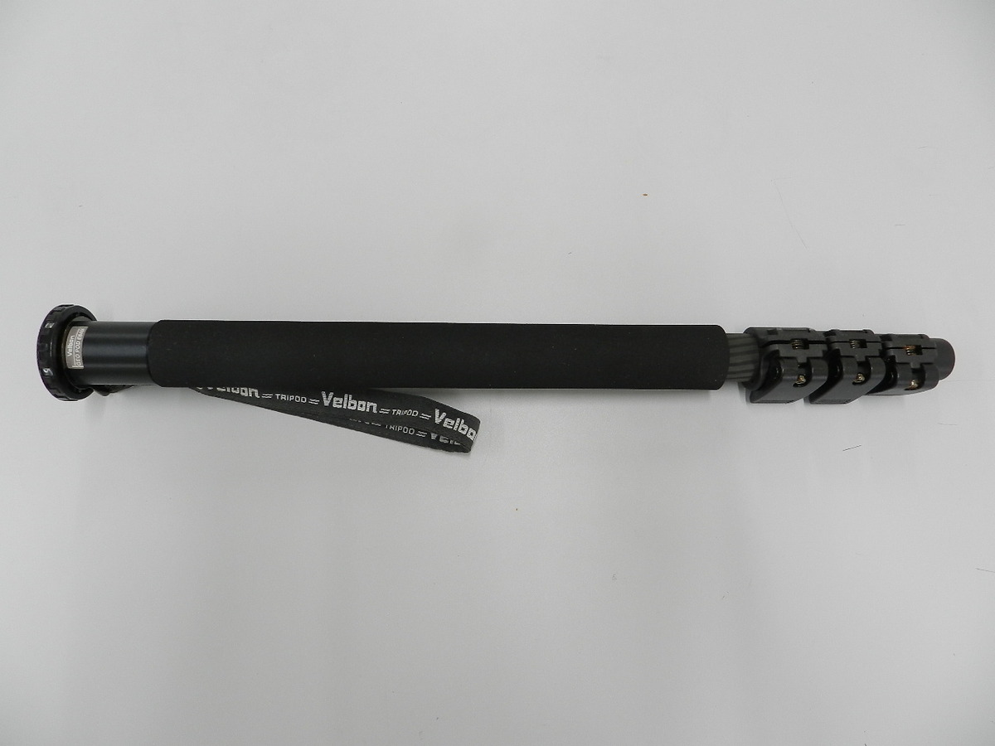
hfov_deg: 73.9
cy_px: 373
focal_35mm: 23
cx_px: 498
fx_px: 661
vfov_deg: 58.9
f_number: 3.4
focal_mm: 4
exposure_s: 1/40
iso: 160
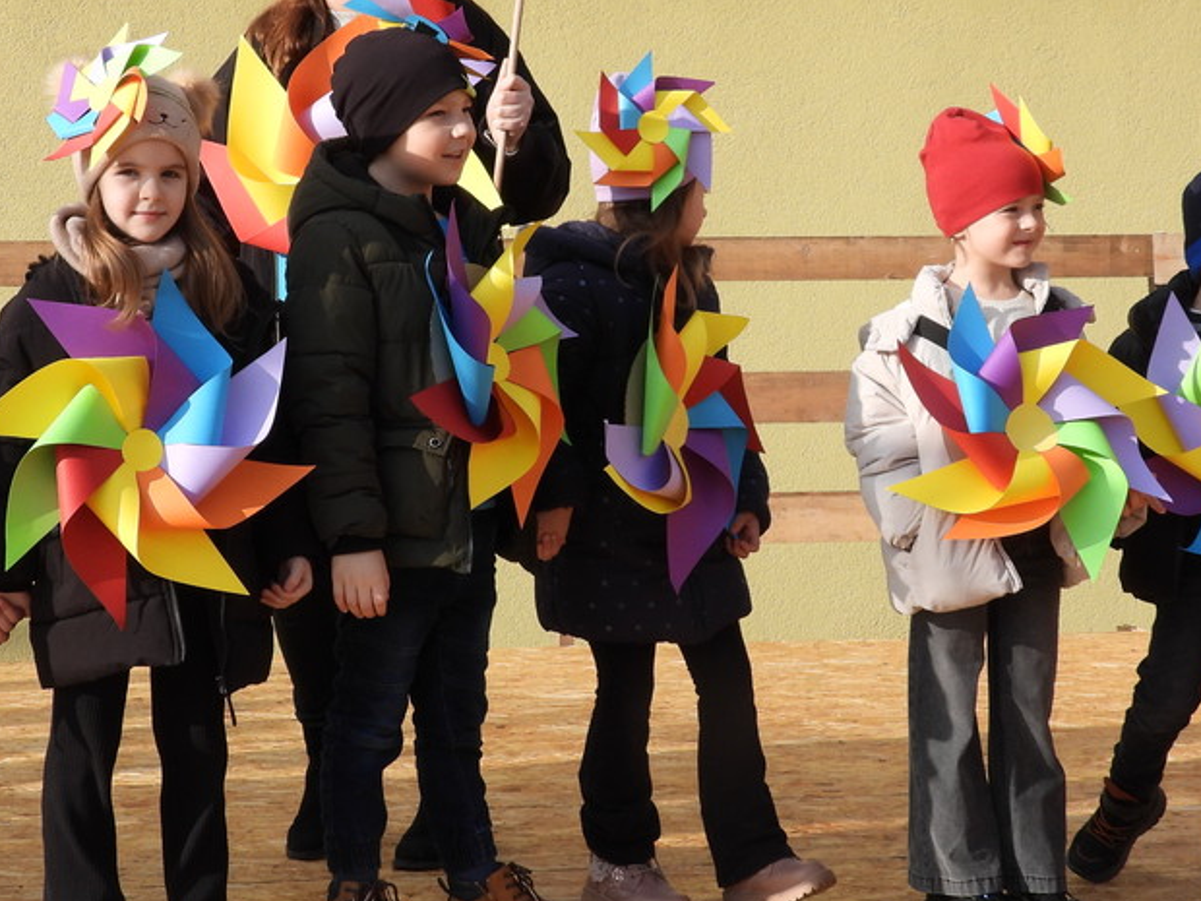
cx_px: 428
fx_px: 3157
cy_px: 326
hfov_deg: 21.5
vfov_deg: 16.2
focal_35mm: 91
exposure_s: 1/1000
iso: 100
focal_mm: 8.5
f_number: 3.2
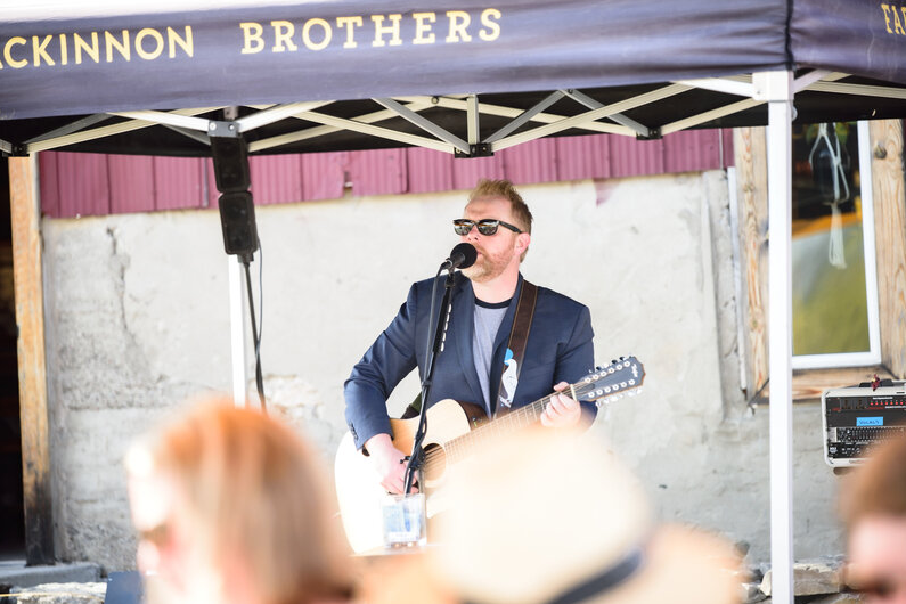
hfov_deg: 13.2
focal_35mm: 156
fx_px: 3926
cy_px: 303
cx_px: 455
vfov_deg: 8.8
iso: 250
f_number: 2.8
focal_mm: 155
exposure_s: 1/400
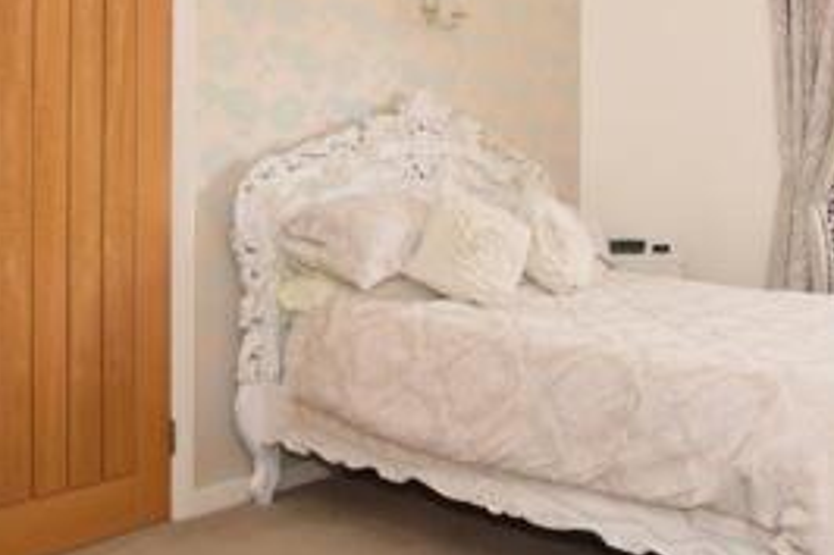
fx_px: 857
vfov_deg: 35.4
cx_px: 502
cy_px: 168
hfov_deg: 51.6
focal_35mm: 37
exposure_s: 1/25
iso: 400
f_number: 5.6
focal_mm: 10
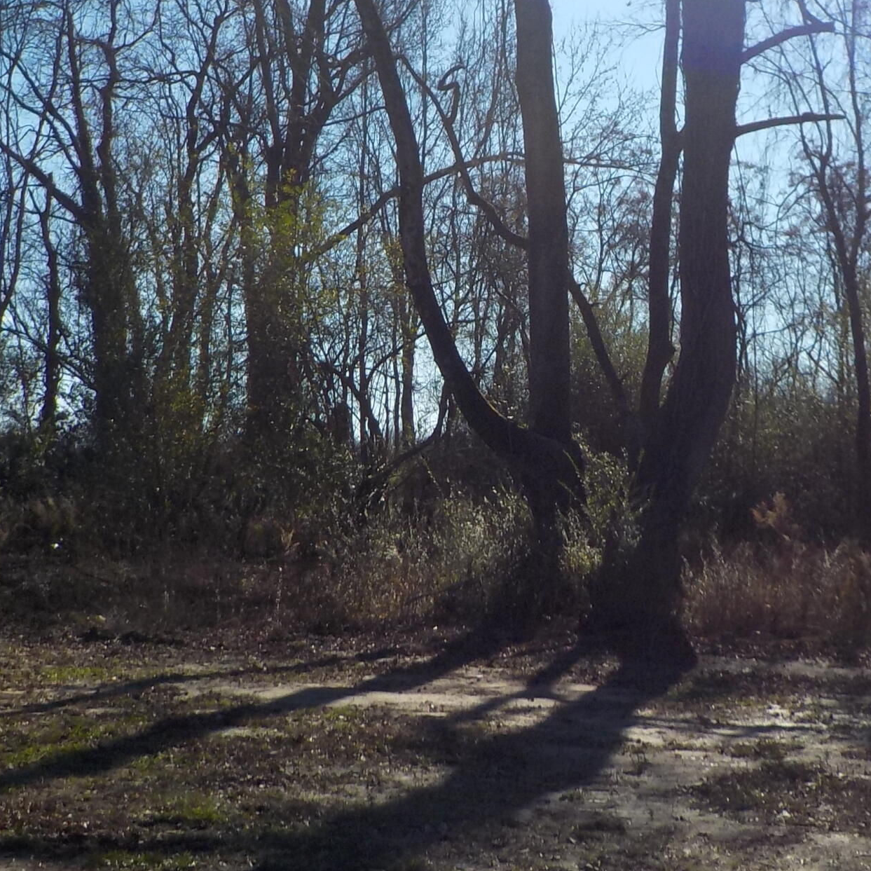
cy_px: 308
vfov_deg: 26.8
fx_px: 1822
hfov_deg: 26.8
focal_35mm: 64
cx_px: 531
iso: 125
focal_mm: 4.1
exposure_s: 1/1600
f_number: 3.3
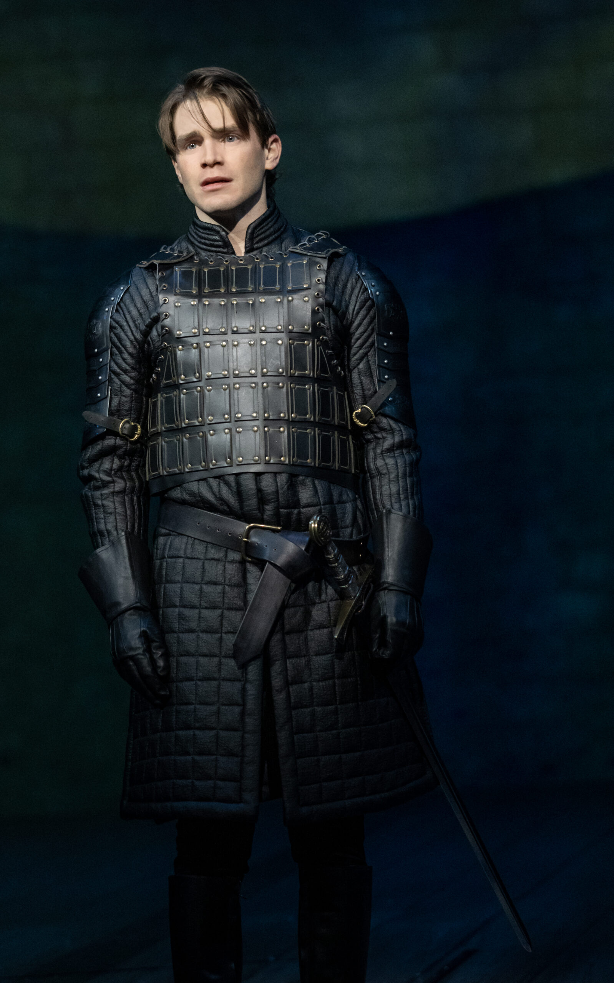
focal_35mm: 251
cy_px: 491
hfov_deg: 5.2
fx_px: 6721
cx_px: 288
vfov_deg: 8.4
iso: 5000
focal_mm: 164
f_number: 4
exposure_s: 1/320
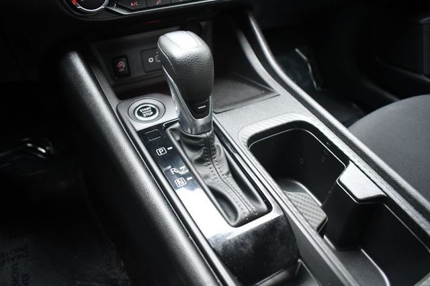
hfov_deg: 67.4
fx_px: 322
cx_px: 215
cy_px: 143
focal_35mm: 27
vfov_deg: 47.9
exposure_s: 1/125
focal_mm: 18
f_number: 3.5
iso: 3200
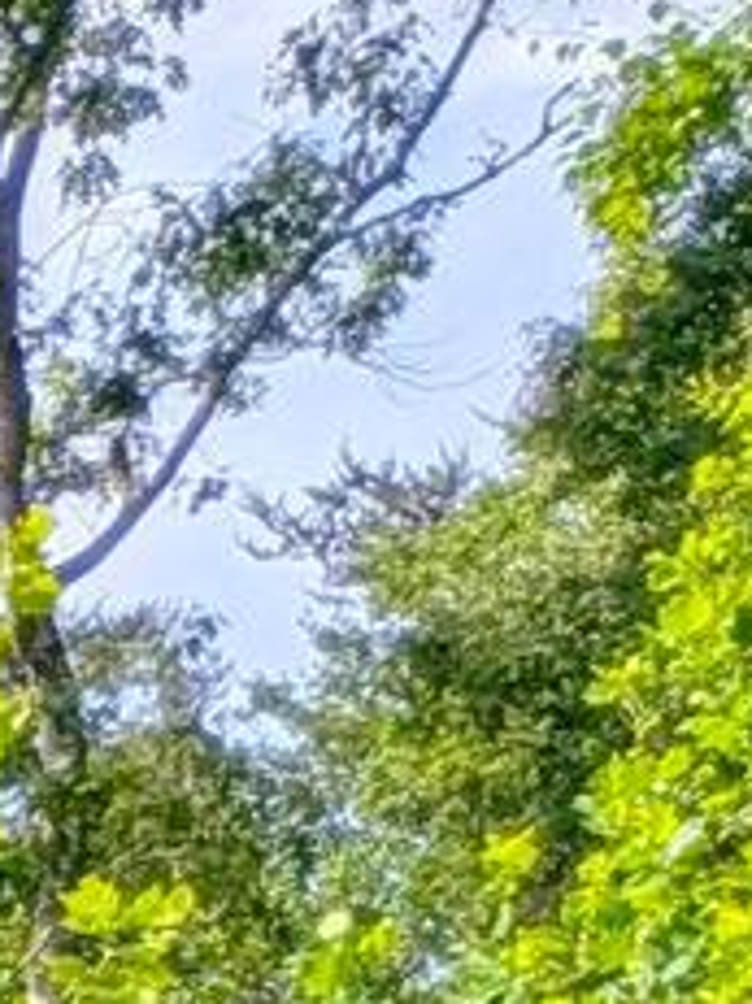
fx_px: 6175
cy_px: 2960
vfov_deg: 8.0
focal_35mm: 213
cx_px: -3117
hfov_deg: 5.3
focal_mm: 4.53
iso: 29
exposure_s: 1/1754
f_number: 1.7
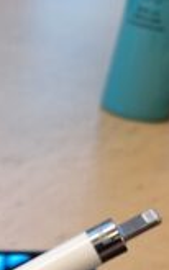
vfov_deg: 23.4
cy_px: 344
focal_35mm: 79
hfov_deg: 15.0
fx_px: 583
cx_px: -100
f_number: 1.8
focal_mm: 5.54
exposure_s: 1/40
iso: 125
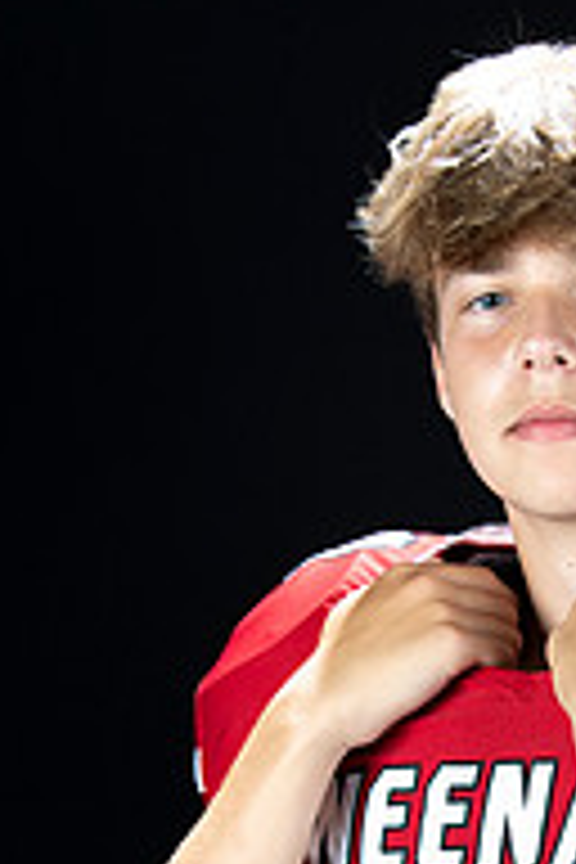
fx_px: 3480
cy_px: 842
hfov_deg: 9.4
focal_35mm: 145
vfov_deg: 14.0
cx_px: 590
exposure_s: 1/160
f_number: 9
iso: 320
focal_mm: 62
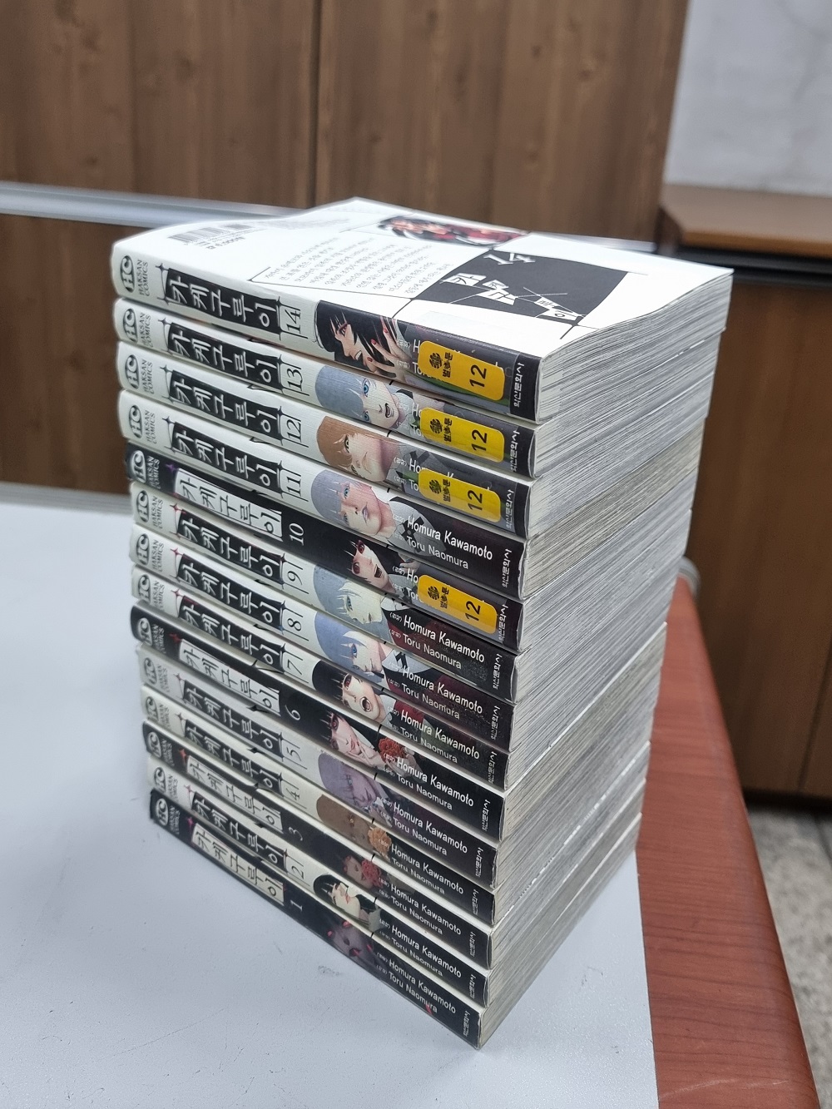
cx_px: 416
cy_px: 554
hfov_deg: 56.8
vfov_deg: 71.6
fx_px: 769
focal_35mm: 24
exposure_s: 1/120
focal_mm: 6.7
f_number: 1.8
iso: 250
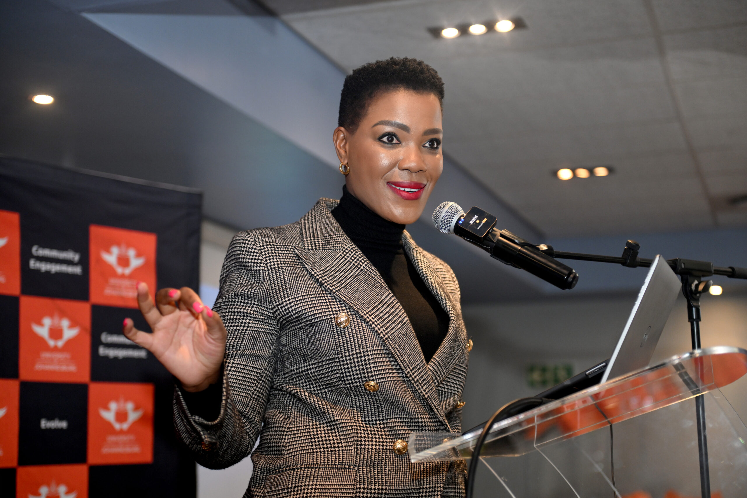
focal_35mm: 56
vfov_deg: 24.2
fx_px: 1162
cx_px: 374
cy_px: 249
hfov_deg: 35.6
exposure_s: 1/100
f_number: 2.8
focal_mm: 56
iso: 1000
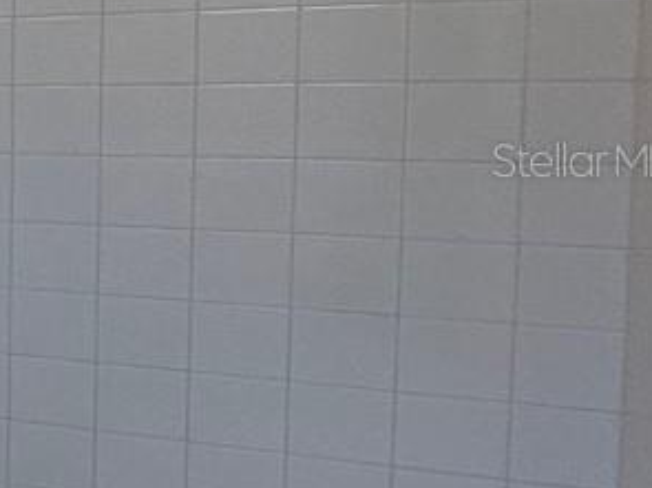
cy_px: 159
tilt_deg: -5.1
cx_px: -1068
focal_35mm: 76
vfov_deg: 19.3
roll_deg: +3.3
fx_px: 1431
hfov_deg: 13.5
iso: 80
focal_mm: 2.22
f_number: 2.2
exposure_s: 1/120
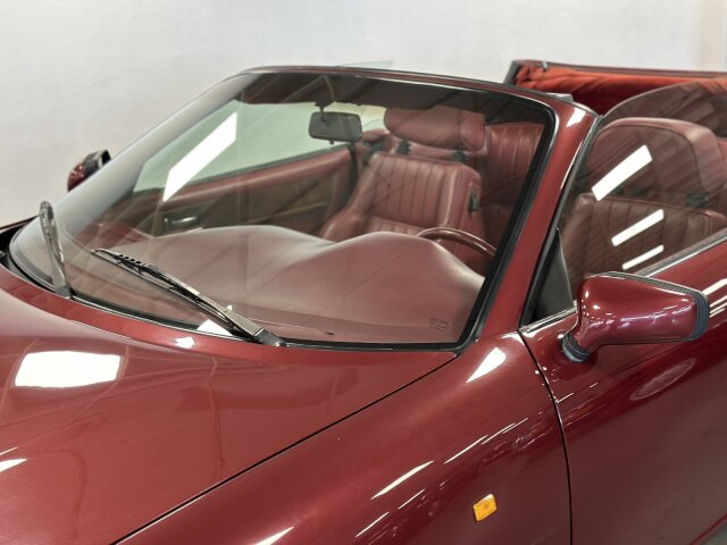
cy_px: 272
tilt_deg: -18.3
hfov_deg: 39.7
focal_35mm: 48
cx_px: 364
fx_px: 1008
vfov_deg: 30.3
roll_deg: +1.7
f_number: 1.78
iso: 320
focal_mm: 6.86
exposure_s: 1/60
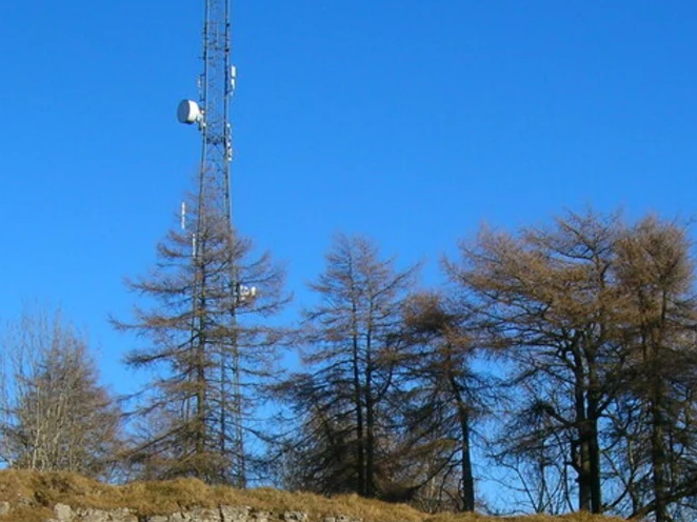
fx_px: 1489
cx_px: 465
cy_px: 556
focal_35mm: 74
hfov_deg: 26.2
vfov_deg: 19.2
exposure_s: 1/379
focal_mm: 5.7
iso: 50
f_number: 4.9
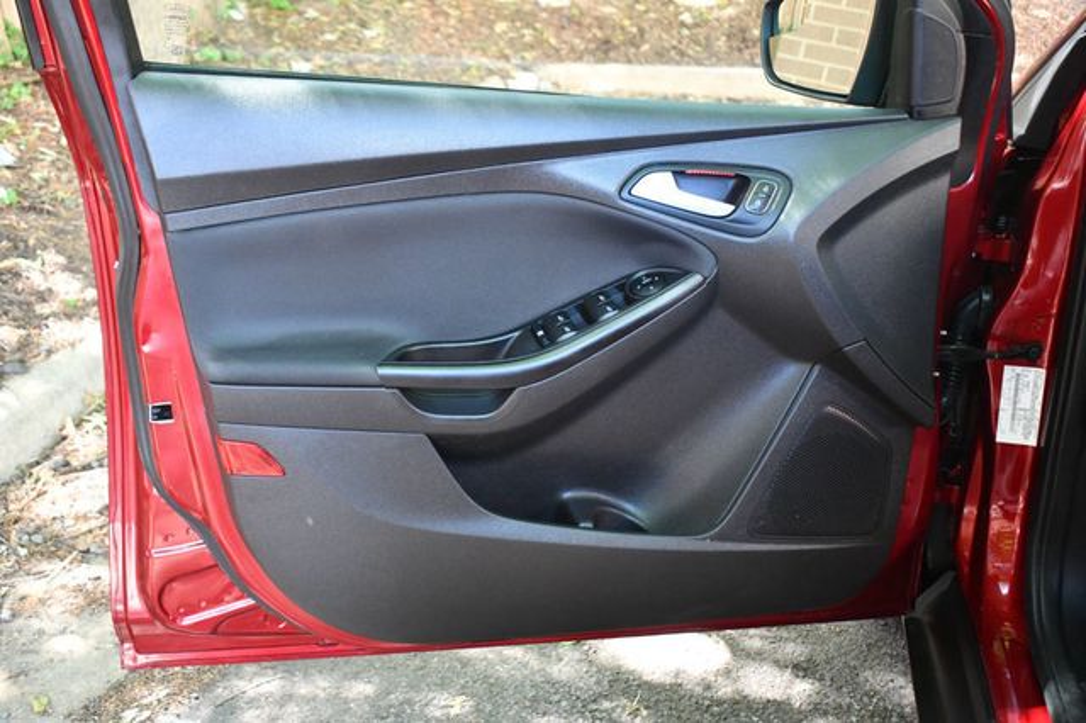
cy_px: 362
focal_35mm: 39
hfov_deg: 49.6
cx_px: 543
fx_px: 1176
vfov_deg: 34.2
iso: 3200
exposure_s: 1/100
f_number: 4
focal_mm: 26
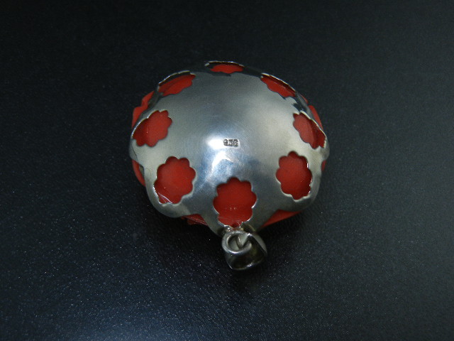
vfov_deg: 32.2
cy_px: 170
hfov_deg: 42.1
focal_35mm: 45
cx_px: 227
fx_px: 590
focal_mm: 8.1
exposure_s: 1/30
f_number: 7.6
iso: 277
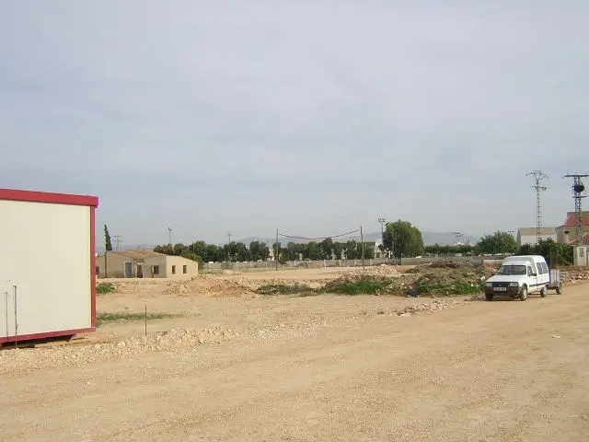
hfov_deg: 51.4
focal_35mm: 36
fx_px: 613
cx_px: 294
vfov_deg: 39.7
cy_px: 221
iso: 100
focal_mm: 4.7
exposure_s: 1/364
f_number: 5.2
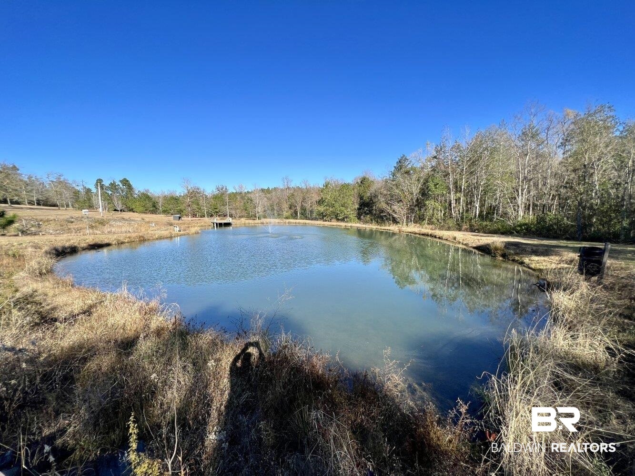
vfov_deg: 89.9
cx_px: 318
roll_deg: +0.7
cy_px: 238
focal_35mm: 13
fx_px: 238
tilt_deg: -6.3
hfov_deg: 106.2
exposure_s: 1/1277
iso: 32
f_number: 1.8
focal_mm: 1.57
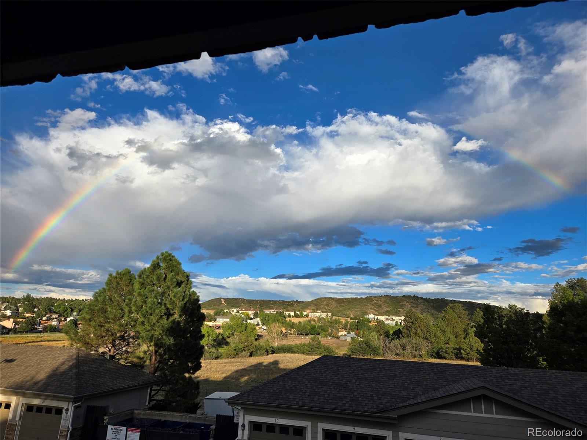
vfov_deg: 58.9
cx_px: 294
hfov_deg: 73.9
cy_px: 220
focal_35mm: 23
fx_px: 390
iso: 25
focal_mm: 5.4
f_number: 1.8
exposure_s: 1/1372
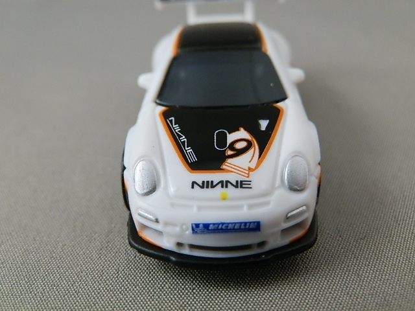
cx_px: 208
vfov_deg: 41.8
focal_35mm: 34
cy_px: 156
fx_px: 408
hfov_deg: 54.0
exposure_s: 1/8
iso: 200
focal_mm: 6.17
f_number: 3.5
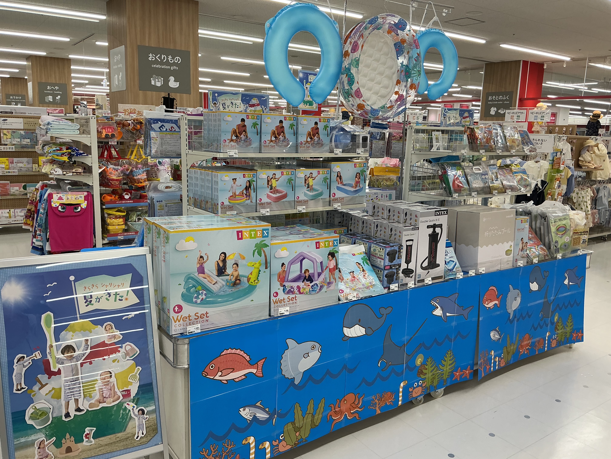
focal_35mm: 29
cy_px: 230
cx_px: 306
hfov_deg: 61.7
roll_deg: -2.5
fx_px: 512
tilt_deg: -10.4
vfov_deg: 48.2
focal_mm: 3
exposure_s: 1/100
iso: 32
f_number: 1.8
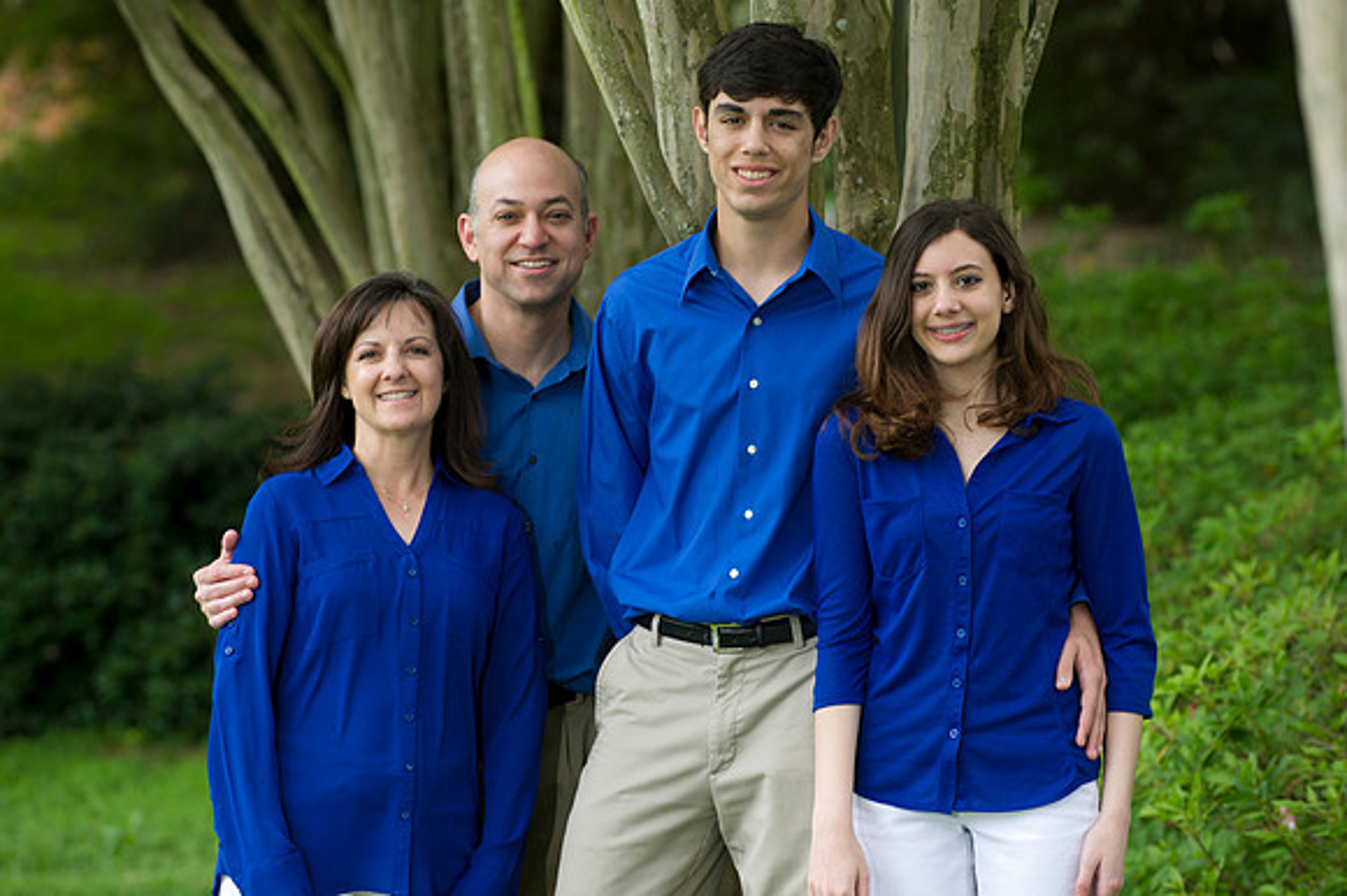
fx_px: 5983
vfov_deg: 8.6
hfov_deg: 12.8
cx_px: 674
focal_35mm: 160
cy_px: 448
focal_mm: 160
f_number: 4
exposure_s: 1/100
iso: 320
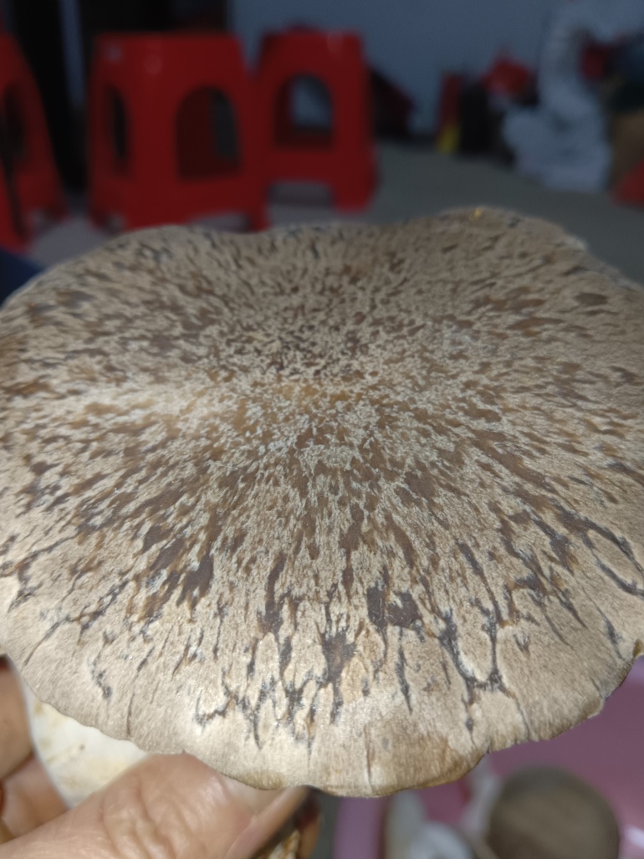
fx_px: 670
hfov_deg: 51.3
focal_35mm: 27
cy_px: 420
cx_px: 312
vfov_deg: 65.3
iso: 658
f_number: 1.8
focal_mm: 4.05
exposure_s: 1/50
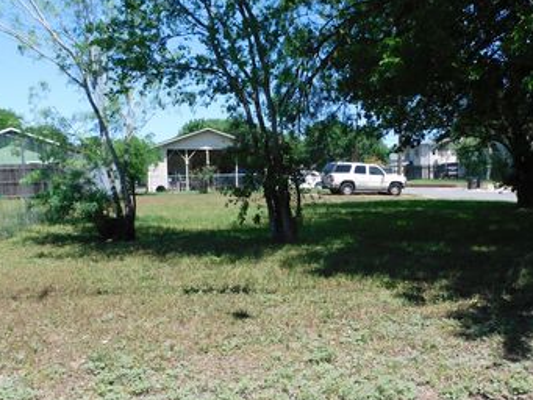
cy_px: 237
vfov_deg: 35.1
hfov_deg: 45.7
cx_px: 255
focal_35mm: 41
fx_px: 632
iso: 125
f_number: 3.5
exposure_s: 1/800
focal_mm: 5
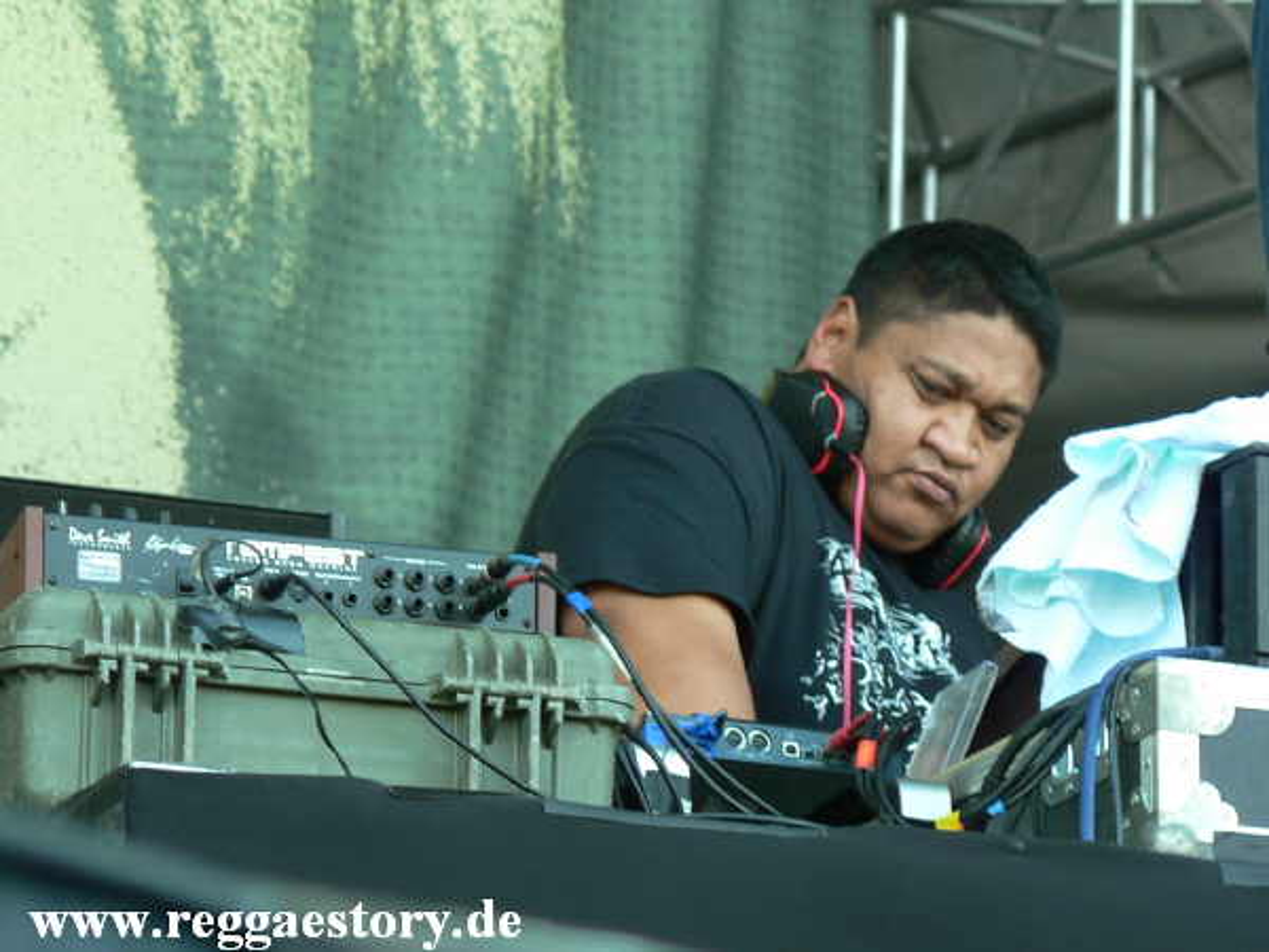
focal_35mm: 206
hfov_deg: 9.6
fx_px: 7552
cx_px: 634
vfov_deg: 7.2
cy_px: 476
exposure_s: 1/30
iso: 64
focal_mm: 35.4
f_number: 3.3
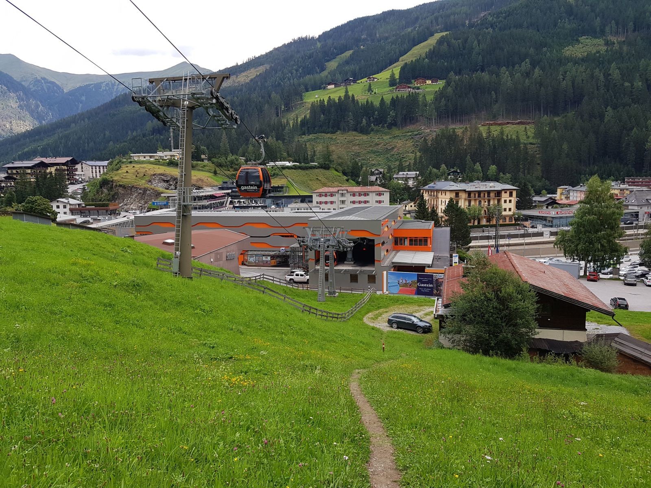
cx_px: 326
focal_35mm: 26
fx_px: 489
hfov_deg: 67.3
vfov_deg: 53.1
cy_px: 244
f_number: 1.7
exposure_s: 1/746
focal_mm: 4.2
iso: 50
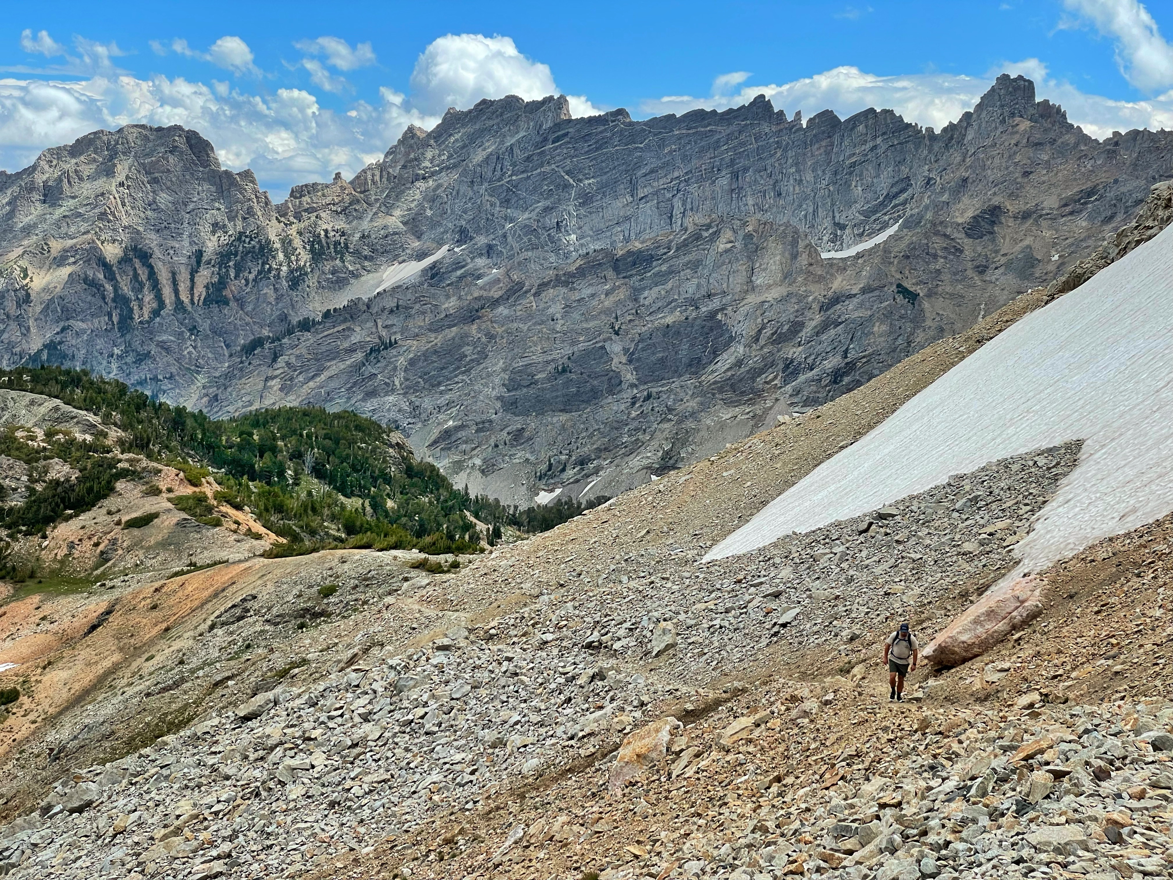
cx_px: 586
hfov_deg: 36.8
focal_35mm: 52
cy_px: 440
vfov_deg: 28.0
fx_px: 1762
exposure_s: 1/1199
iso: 25
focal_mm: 6
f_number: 2
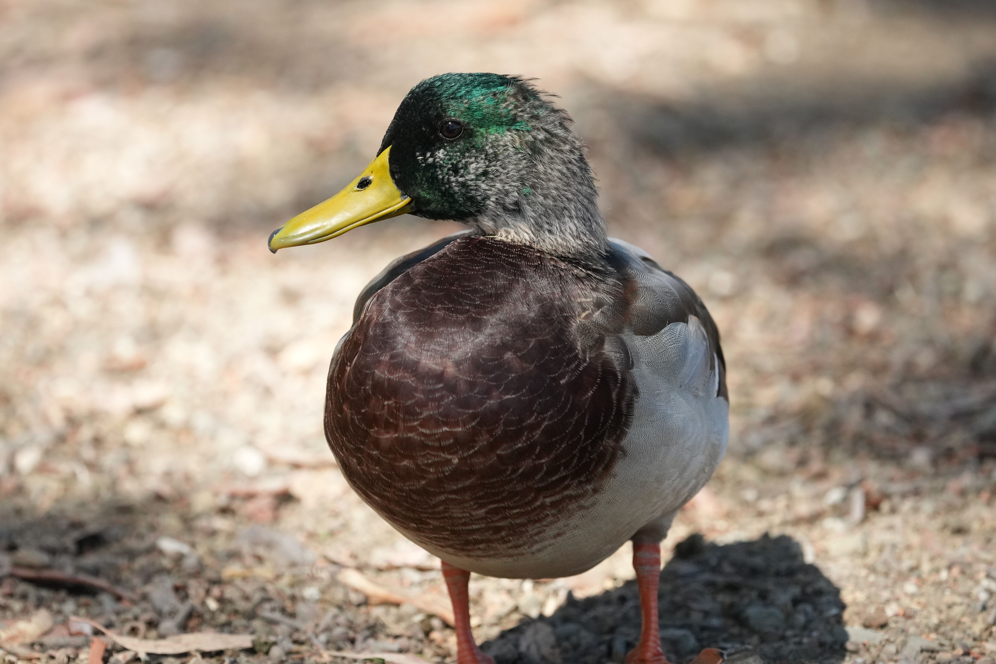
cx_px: 498
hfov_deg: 3.4
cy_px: 332
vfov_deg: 2.3
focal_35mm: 600
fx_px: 16599
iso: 1600
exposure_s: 1/2000
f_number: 4.5
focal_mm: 400
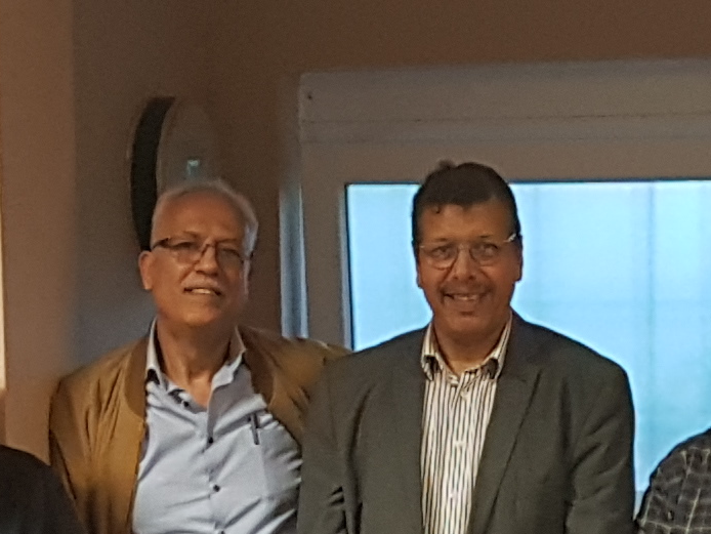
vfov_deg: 9.8
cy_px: 500
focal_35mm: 151
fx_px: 3103
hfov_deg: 13.1
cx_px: 485
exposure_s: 1/20
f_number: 1.7
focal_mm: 4.2
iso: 250
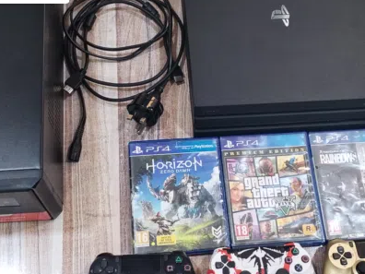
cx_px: 208
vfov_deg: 26.6
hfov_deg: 34.9
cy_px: 137
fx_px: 580
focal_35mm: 55
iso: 645
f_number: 1.8
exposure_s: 1/33.3
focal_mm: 4.75
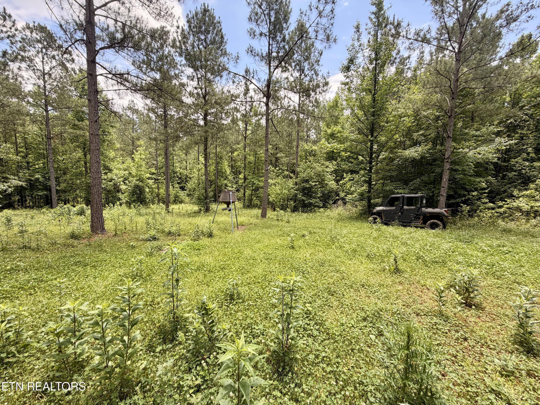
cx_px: 270
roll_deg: -1.3
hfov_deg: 102.1
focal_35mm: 14
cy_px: 202
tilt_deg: -7.3
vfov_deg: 85.7
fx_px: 218
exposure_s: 1/458
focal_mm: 2.22
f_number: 2.2
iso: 64
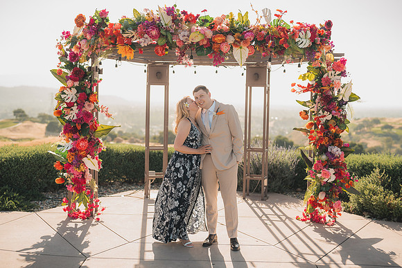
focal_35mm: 50
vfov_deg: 27.0
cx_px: 201
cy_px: 134
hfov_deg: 39.6
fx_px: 558
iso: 50
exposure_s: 1/1000
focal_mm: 50
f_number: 2
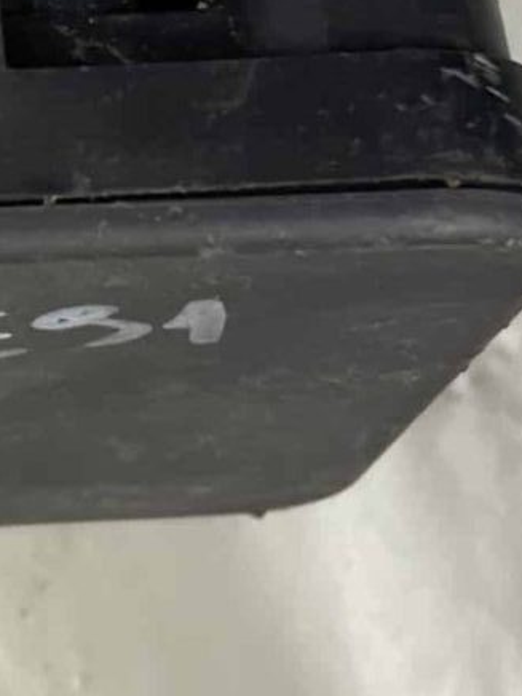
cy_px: -337
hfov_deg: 11.4
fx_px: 2453
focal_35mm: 122
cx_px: -361
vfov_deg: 15.0
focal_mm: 4.2
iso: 50
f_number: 1.6
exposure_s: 1/100
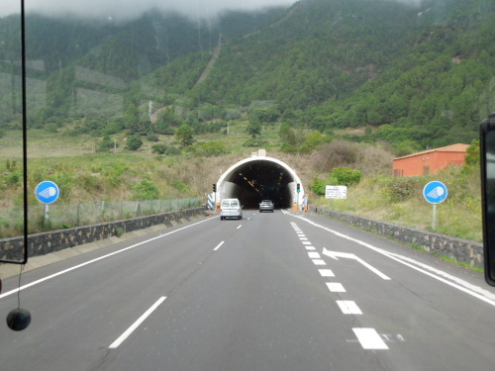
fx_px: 500
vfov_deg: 40.7
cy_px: 186
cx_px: 248
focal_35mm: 35
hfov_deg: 52.6
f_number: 3.7
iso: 100
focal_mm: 6.3
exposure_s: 1/160
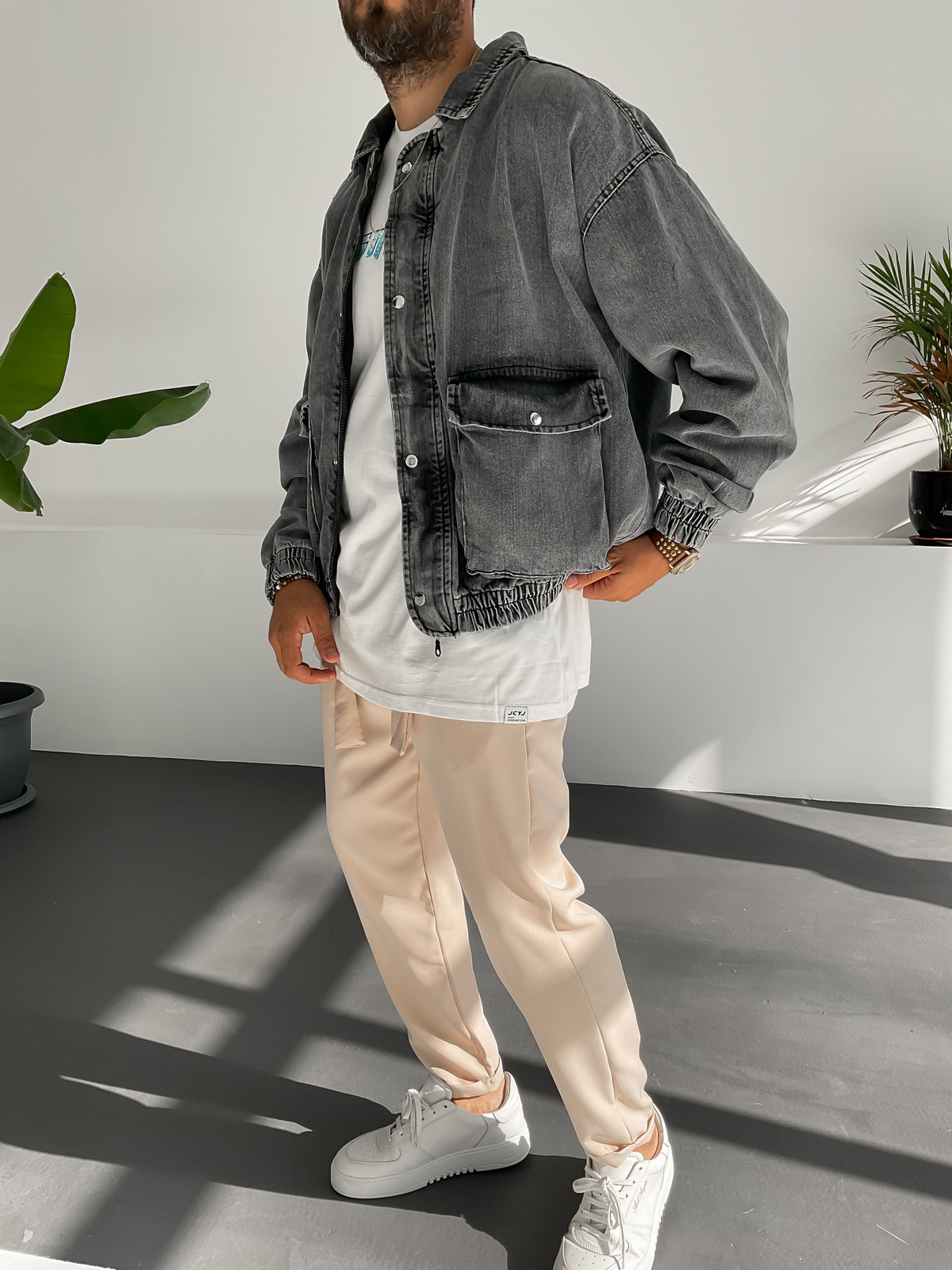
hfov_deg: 48.2
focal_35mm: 29
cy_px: 635
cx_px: 476
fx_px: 1063
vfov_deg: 61.7
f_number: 1.8
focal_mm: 3
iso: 16
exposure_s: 1/400
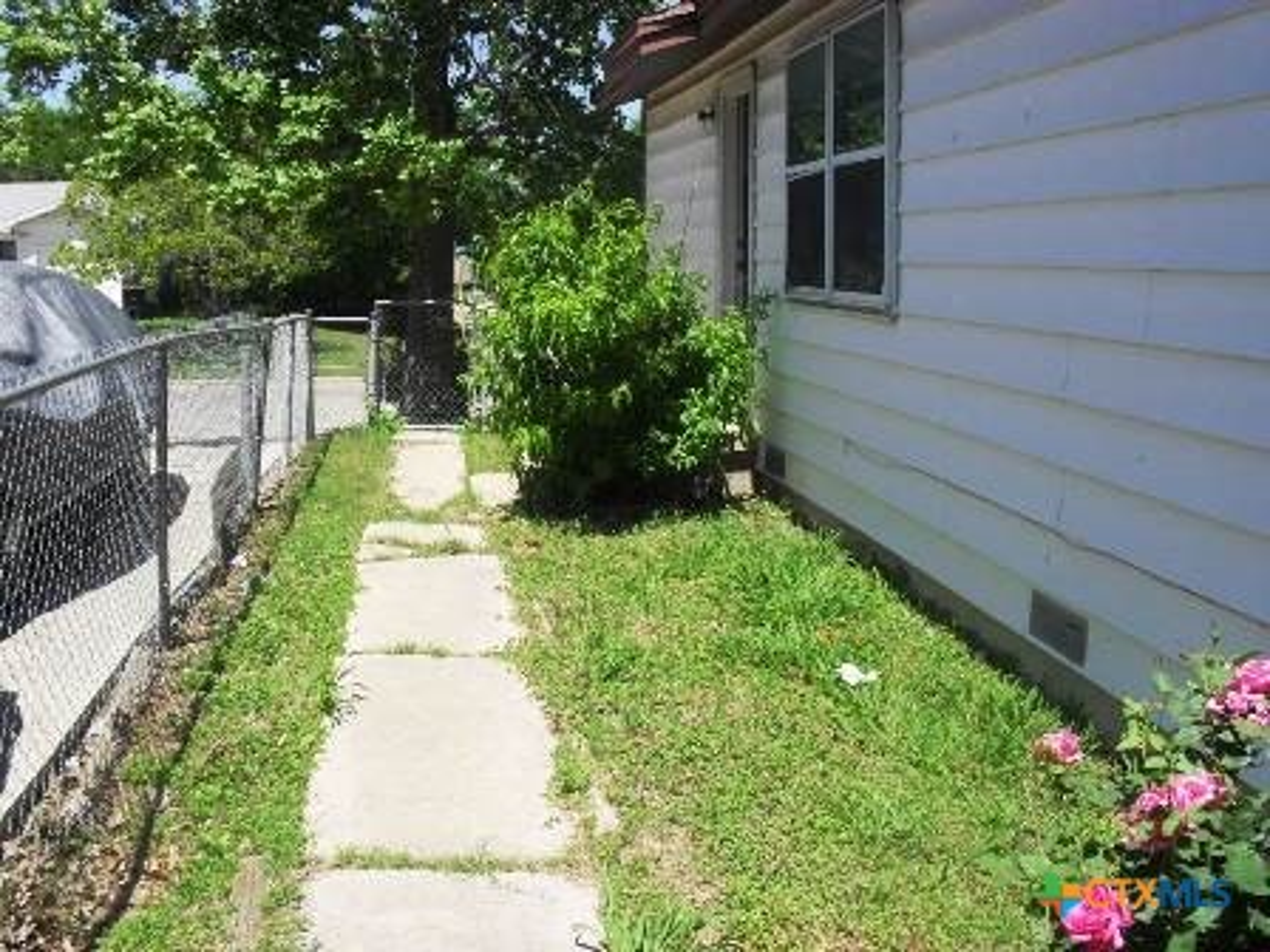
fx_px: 1284
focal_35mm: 35
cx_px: 635
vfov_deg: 40.7
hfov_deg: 52.6
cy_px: 476
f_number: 8.4
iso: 100
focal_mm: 6.3
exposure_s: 1/250
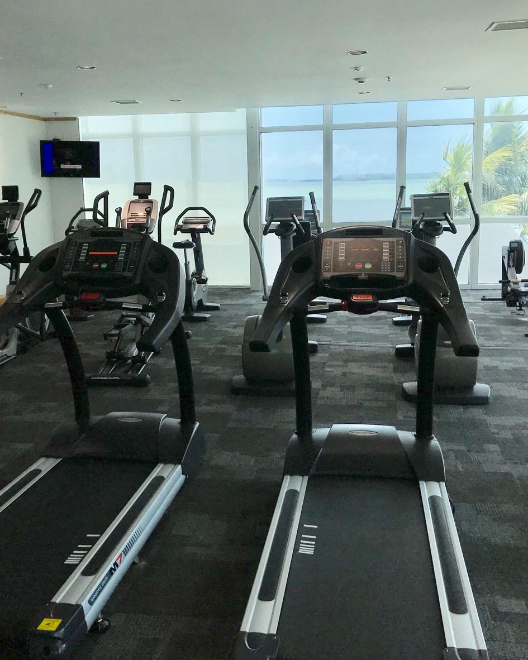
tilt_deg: -13.2
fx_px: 723
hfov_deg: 40.1
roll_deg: +1.9
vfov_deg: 49.1
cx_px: 258
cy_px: 331
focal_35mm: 37
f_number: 1.8
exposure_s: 1/997
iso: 20
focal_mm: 3.99
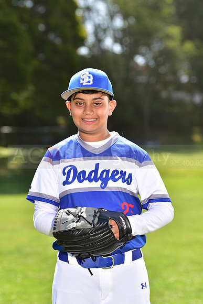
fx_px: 1141
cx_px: 102
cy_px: 152
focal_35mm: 135
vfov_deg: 15.2
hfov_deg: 10.2
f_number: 5
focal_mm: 135
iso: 80
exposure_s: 1/200
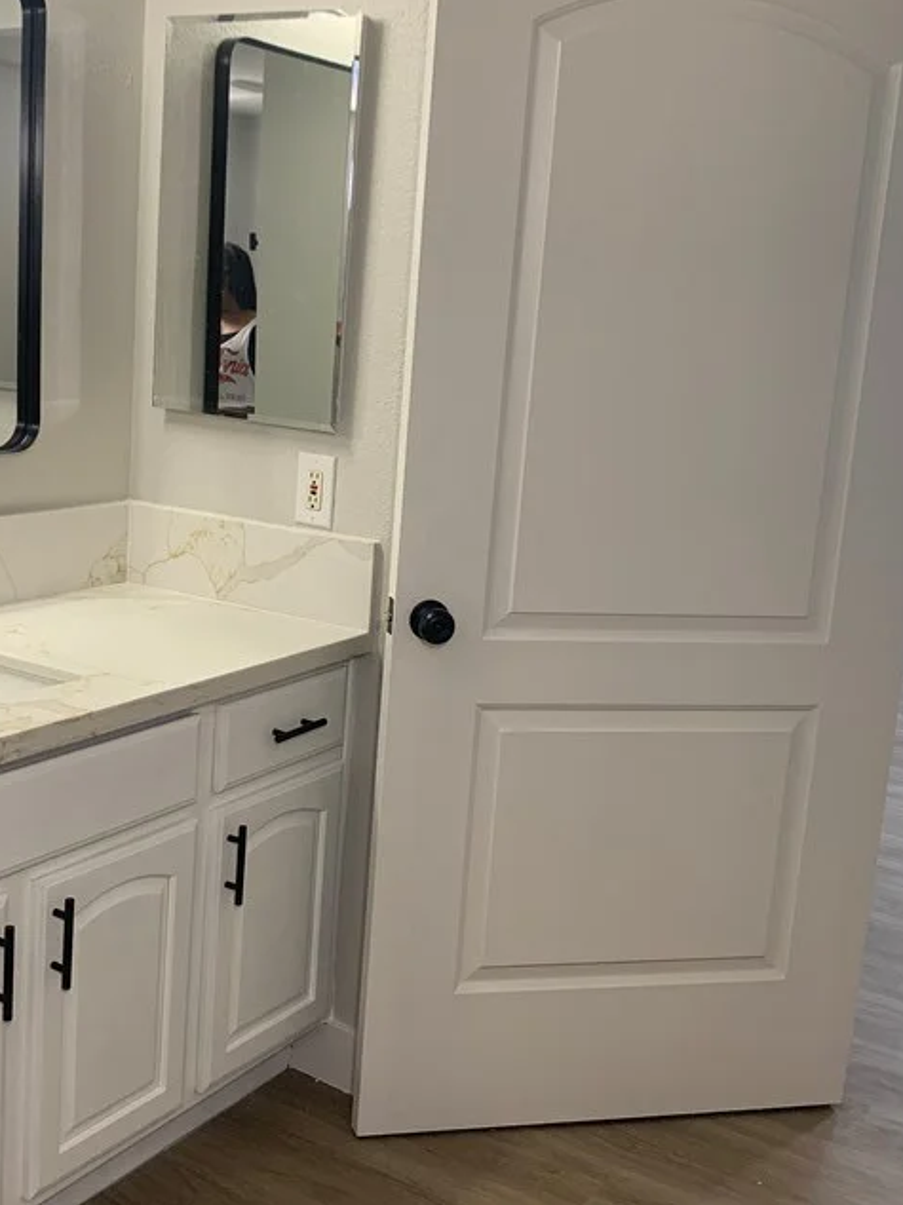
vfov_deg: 44.8
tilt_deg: -10.9
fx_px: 1462
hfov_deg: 34.3
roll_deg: -4.4
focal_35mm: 42
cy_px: 606
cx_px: 392
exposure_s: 1/60
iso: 100
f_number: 1.8
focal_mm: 4.25
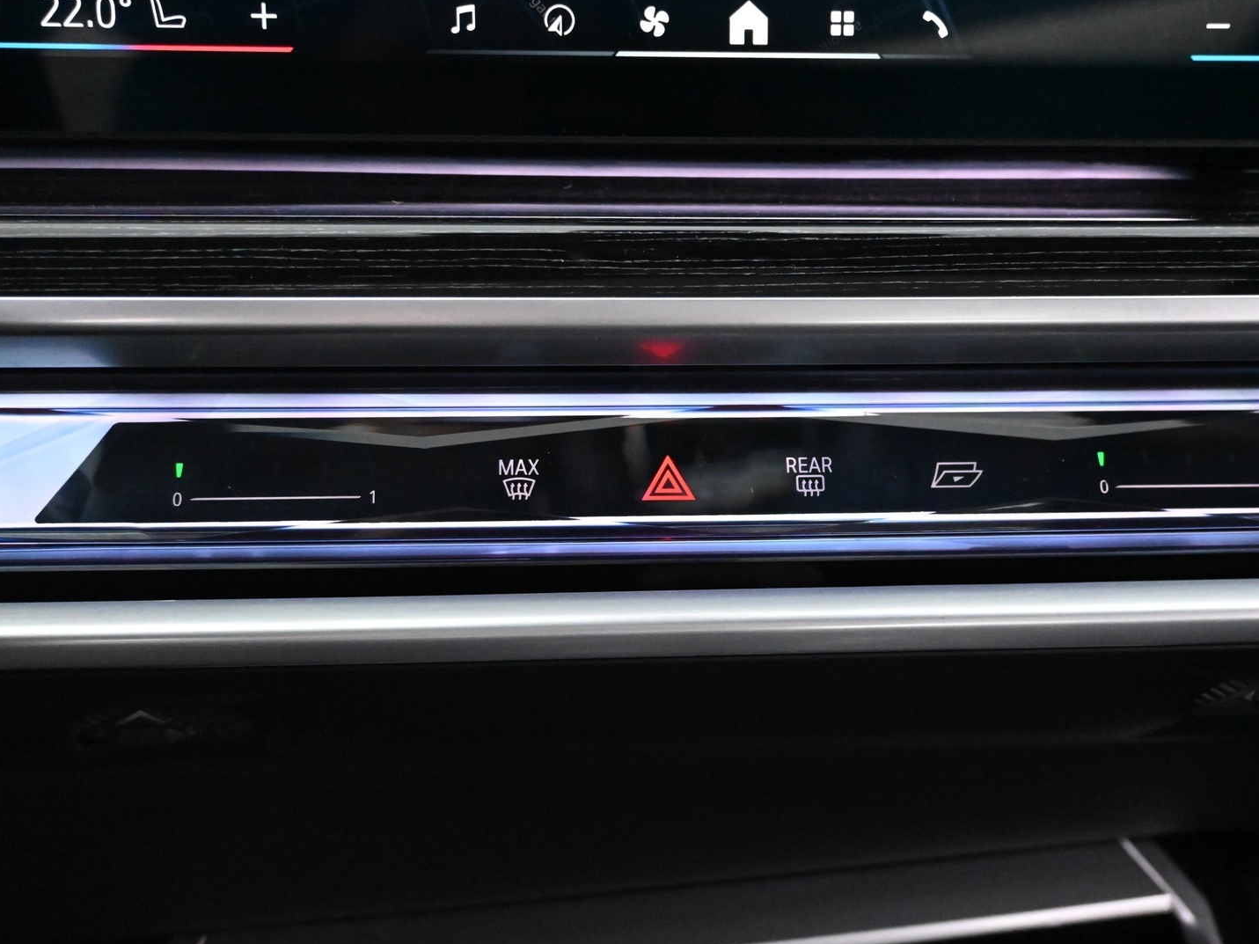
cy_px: 472
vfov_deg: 38.1
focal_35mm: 38
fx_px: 1365
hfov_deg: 49.4
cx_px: 694
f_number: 4.2
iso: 9000
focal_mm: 23
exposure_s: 1/40
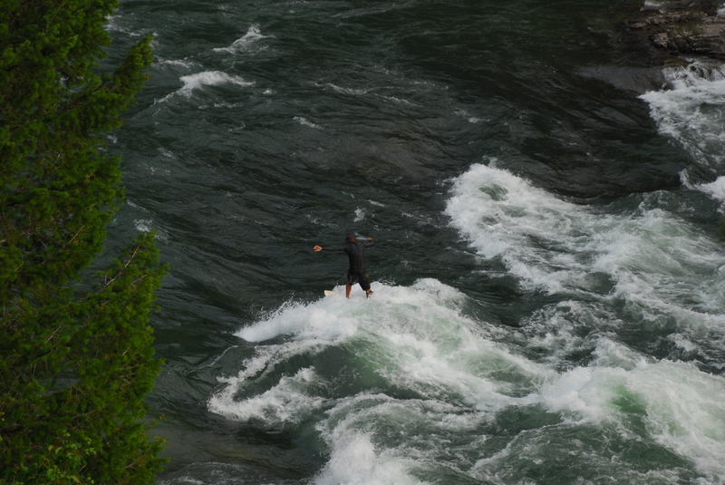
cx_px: 362
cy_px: 242
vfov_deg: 12.2
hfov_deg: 18.2
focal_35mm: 112
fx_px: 2268
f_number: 5.3
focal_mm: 75
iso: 200
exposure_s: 1/250
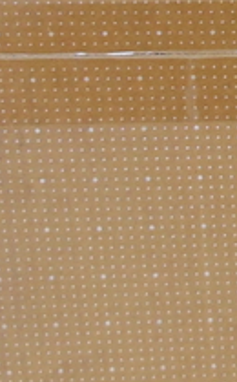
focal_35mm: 130
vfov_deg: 15.9
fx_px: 1348
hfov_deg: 8.6
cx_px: 665
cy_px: 26
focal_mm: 4.5
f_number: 3.1
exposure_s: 1/50
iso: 125
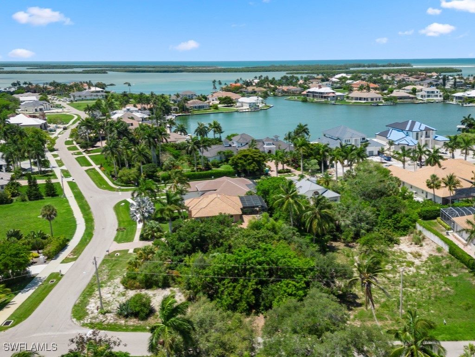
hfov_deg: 71.6
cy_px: 178
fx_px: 329
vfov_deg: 56.8
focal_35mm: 24
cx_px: 238
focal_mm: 6.72
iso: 110
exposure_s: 1/3000
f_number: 1.7
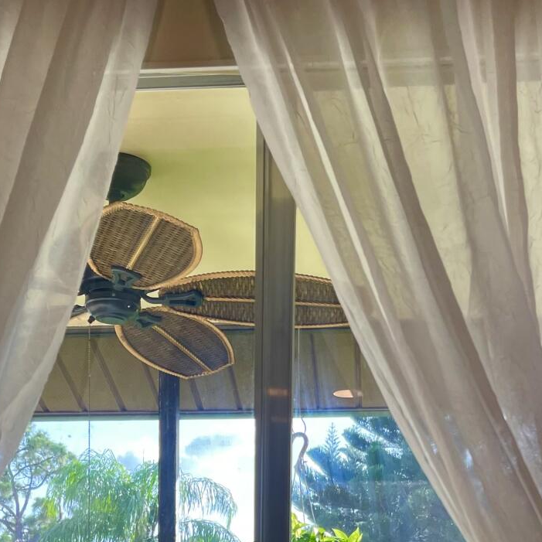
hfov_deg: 27.3
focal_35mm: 63
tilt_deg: -1.5
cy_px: 686
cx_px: 250
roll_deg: -0.6
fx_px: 1116
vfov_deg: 24.2
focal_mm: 5.1
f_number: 1.6
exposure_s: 1/240
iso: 32
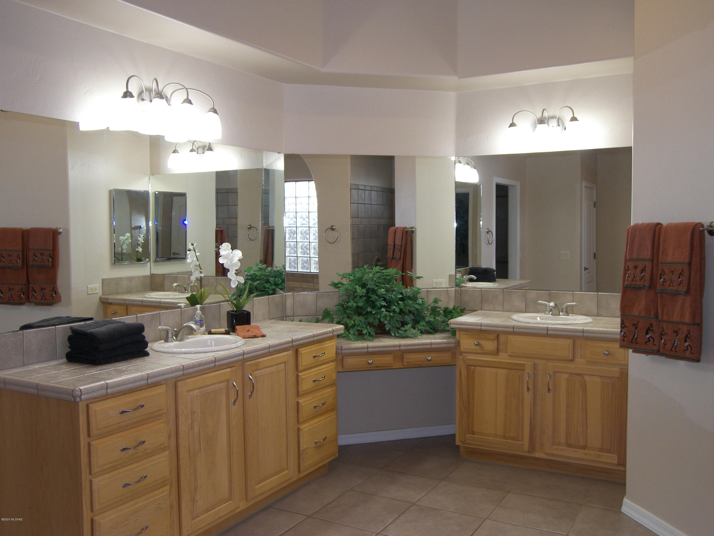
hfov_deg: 54.0
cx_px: 357
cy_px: 268
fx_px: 701
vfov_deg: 41.8
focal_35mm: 34
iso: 100
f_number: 3.2
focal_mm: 7.2
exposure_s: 1/40
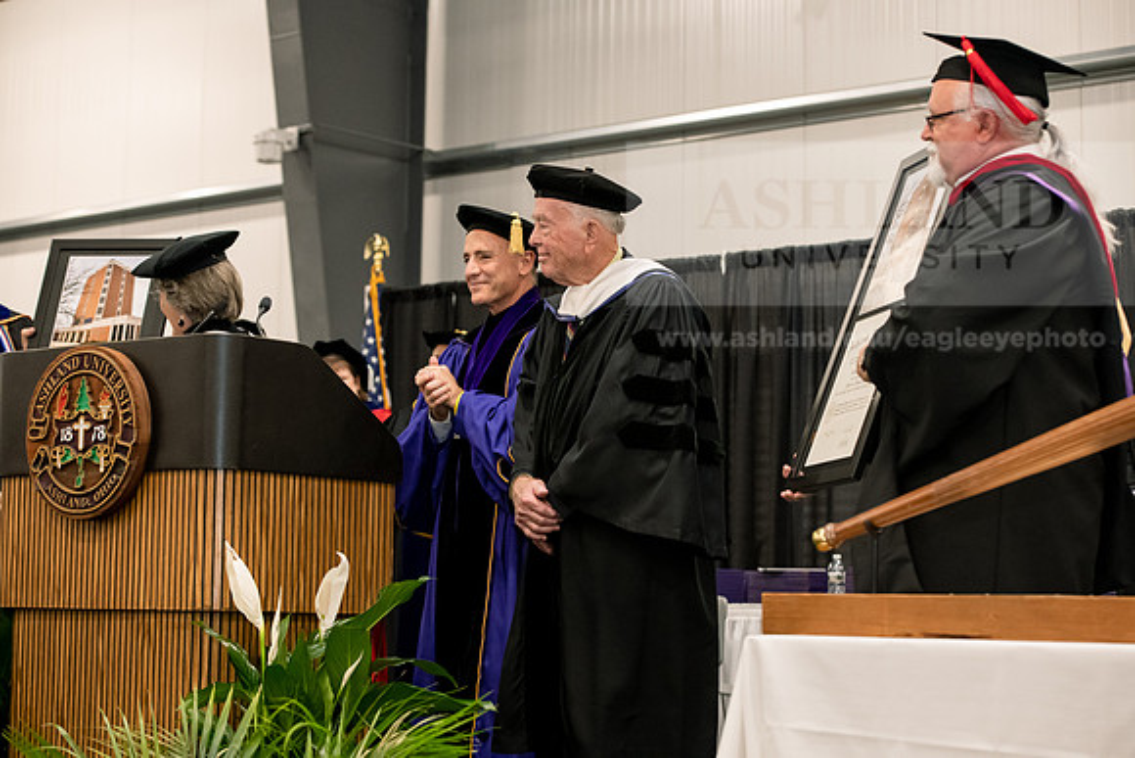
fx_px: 2207
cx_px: 568
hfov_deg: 28.8
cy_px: 379
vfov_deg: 19.5
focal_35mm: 70
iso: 3200
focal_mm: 70
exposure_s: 1/200
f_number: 4.5
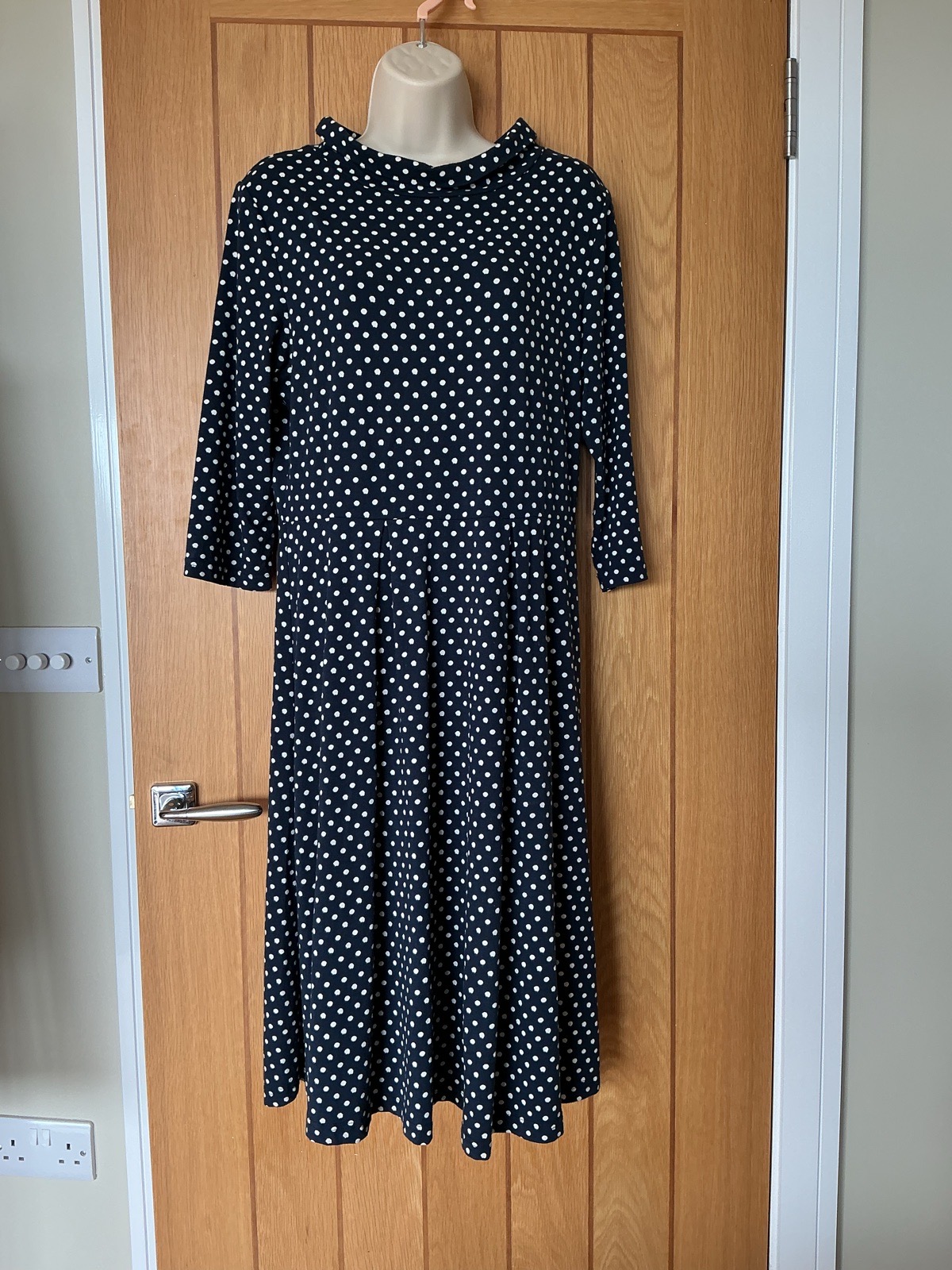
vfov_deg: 61.7
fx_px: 1063
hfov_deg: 48.2
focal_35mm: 29
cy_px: 635
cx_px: 476
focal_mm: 3
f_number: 1.8
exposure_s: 1/60
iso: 40
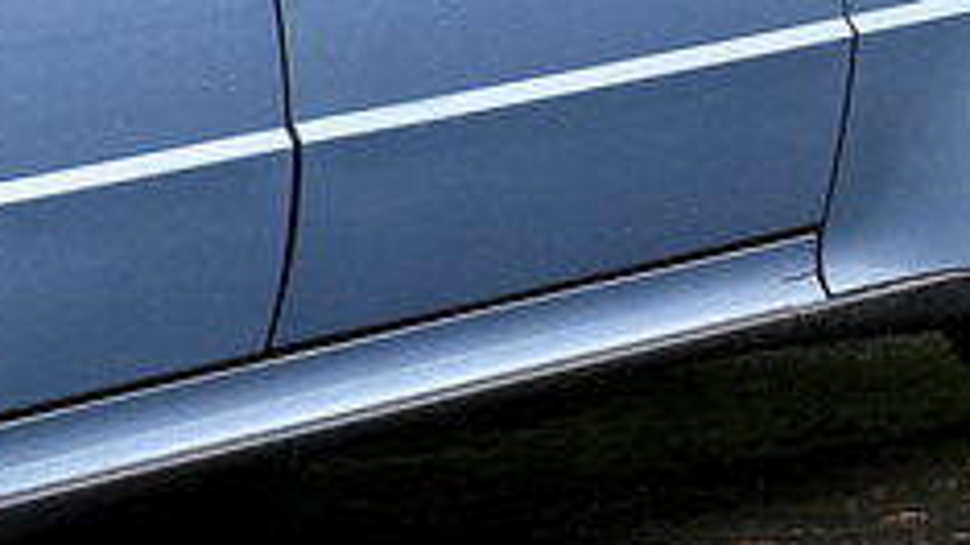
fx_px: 8922
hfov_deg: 6.2
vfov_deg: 3.5
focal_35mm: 347
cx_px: -417
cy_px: -626
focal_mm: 40
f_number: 6.3
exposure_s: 1/500
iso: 250
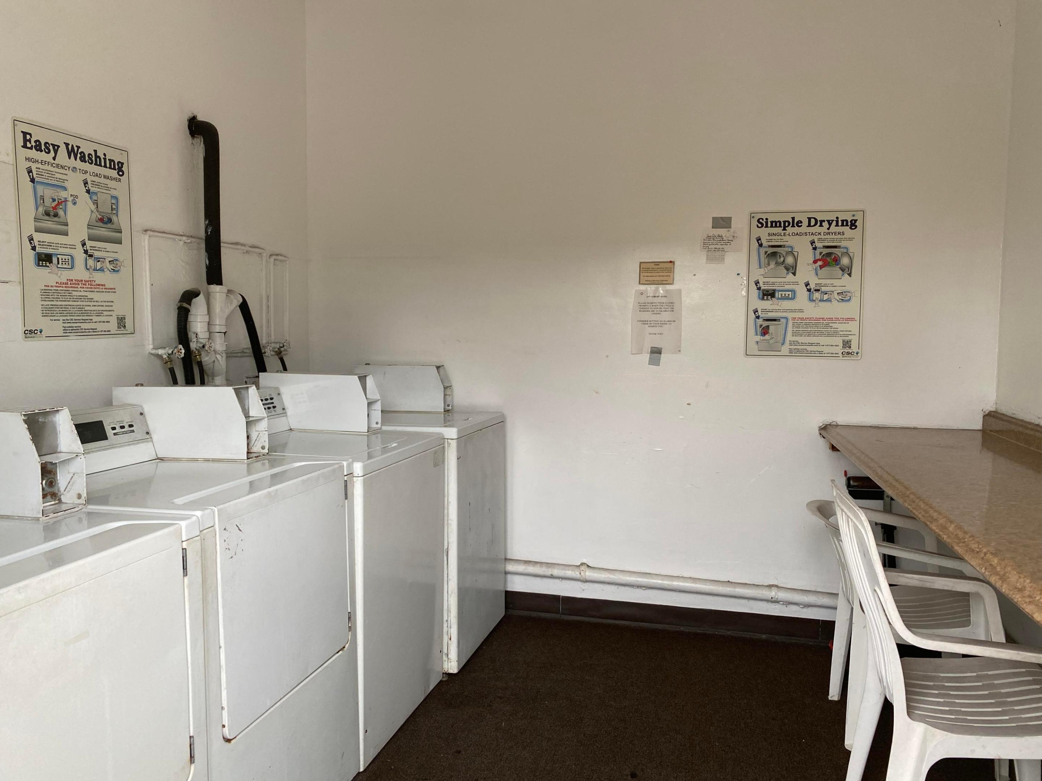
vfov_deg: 53.1
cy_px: 390
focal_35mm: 26
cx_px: 521
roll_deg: -0.4
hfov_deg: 67.3
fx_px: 783
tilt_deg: -2.5
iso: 125
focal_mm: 4.25
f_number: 1.8
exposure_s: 1/103
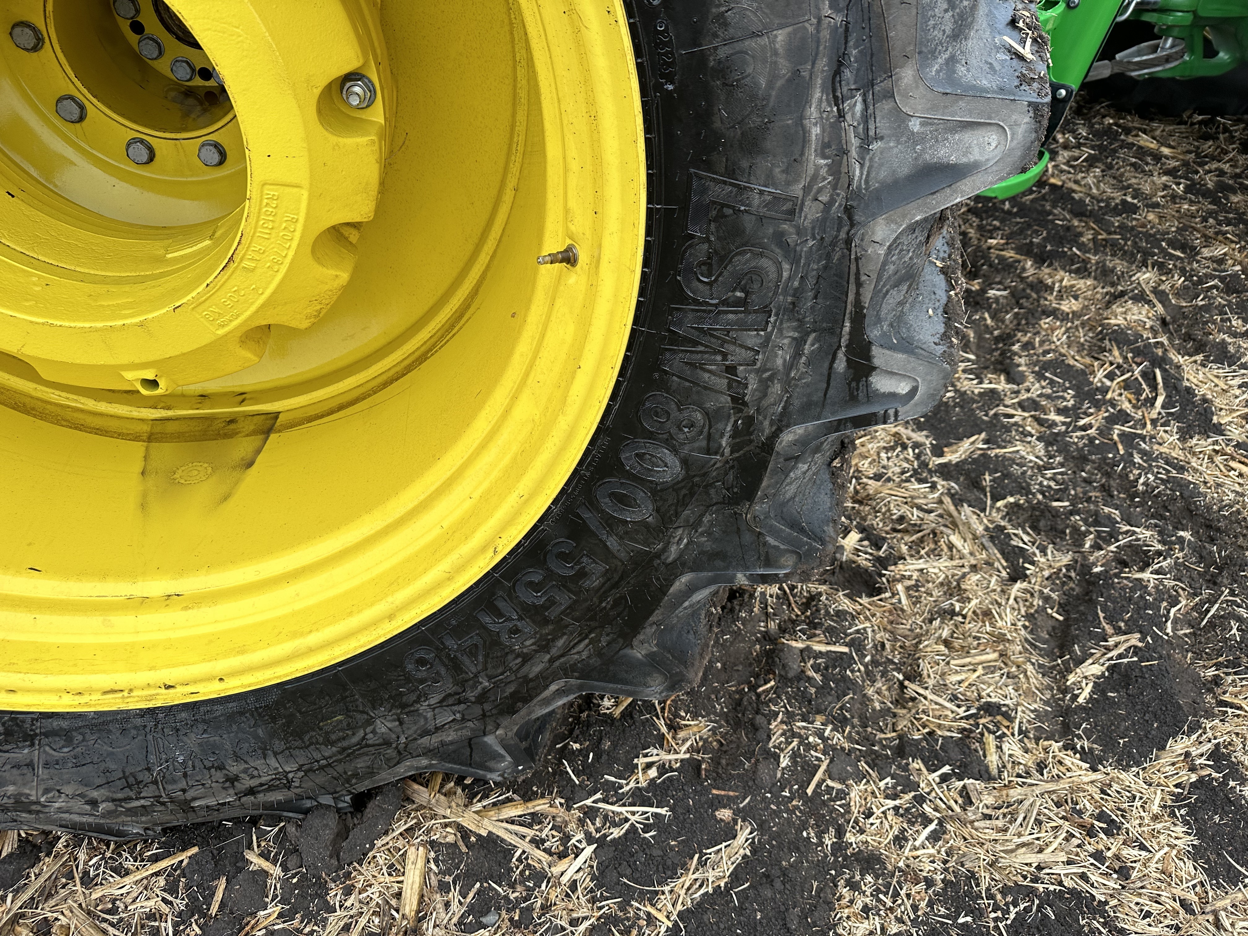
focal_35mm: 24
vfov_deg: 56.8
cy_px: 468
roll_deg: -0.2
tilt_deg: -39.0
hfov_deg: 71.6
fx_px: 865
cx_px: 624
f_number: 1.78
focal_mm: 6.86
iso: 80
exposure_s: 1/121
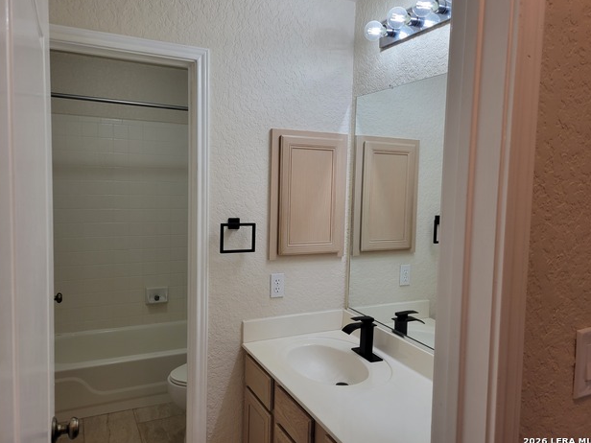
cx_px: 293
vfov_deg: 51.4
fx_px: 461
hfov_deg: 65.3
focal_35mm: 27
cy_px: 217
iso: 64
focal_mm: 5.4
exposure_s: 1/120
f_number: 1.8
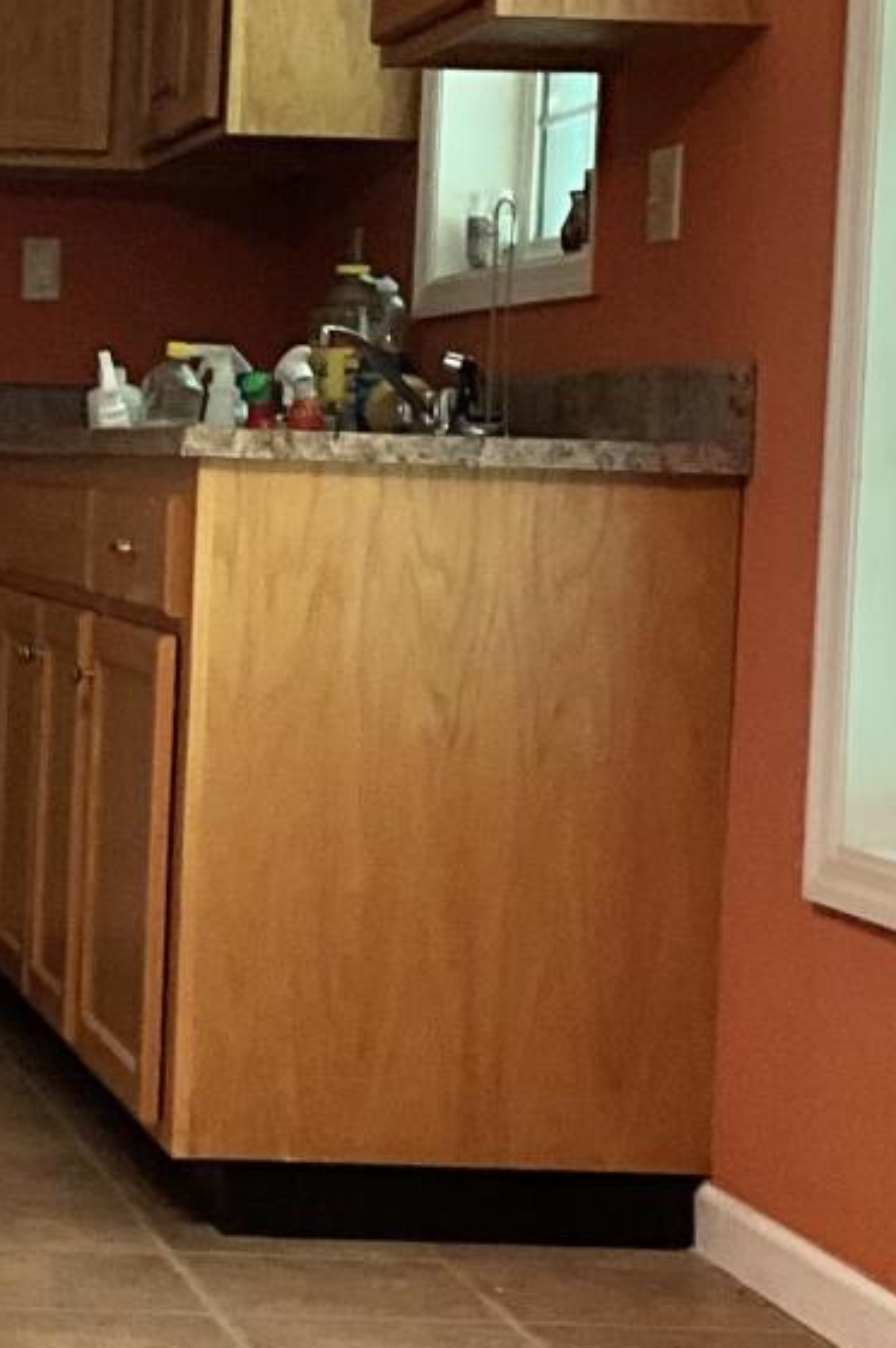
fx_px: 4037
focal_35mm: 108
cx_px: -335
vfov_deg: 18.9
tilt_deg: -2.5
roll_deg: -3.2
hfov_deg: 12.2
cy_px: 613
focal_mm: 3
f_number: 1.8
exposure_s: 1/60
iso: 100
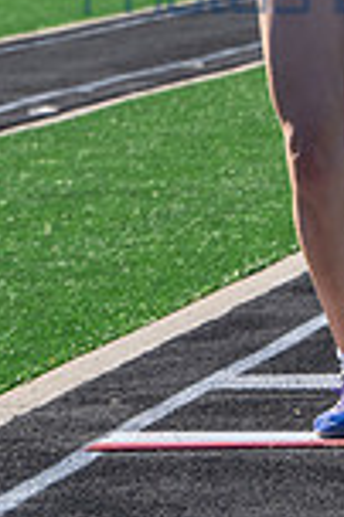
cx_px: 392
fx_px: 6392
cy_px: -187
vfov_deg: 4.6
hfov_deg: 3.1
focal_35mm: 445
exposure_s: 1/1000
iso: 200
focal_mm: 100
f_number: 6.3
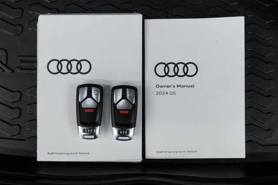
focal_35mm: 42
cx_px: 139
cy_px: 92
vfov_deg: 31.9
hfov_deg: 46.4
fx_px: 324
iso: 200
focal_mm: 28
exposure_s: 1/40
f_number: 2.8
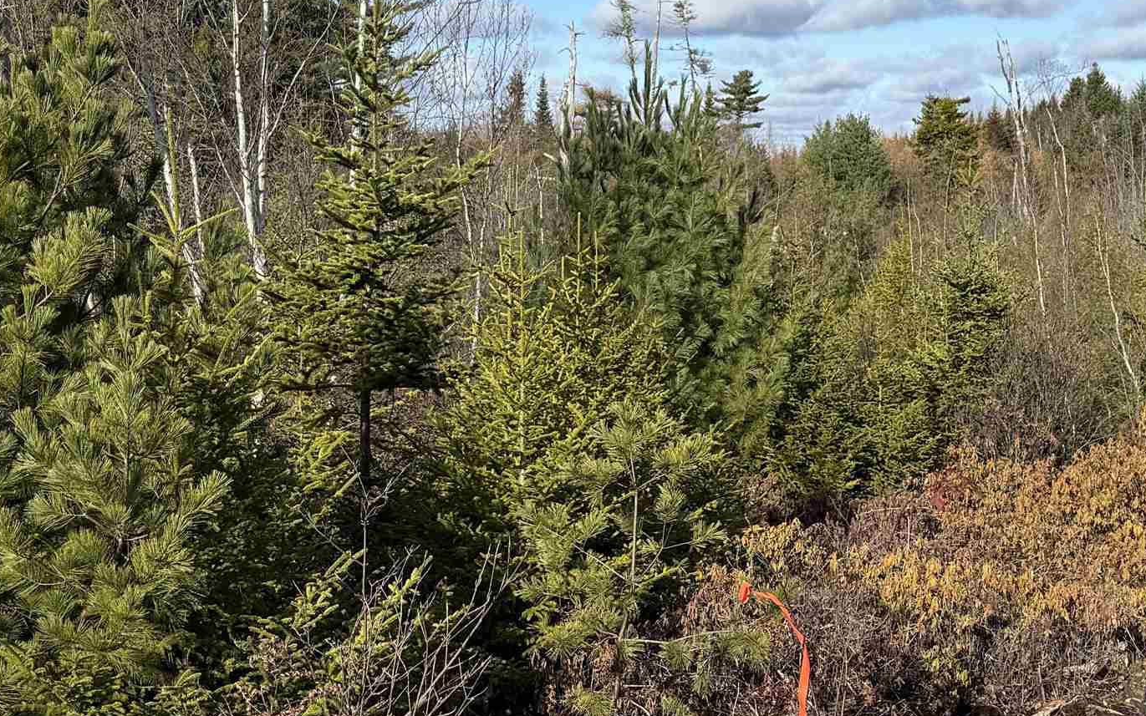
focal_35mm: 57
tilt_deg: +0.5
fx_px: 1780
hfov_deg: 35.7
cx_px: 583
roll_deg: -0.3
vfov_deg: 22.5
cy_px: 178
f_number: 1.78
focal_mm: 6.76
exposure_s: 1/4975
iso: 80
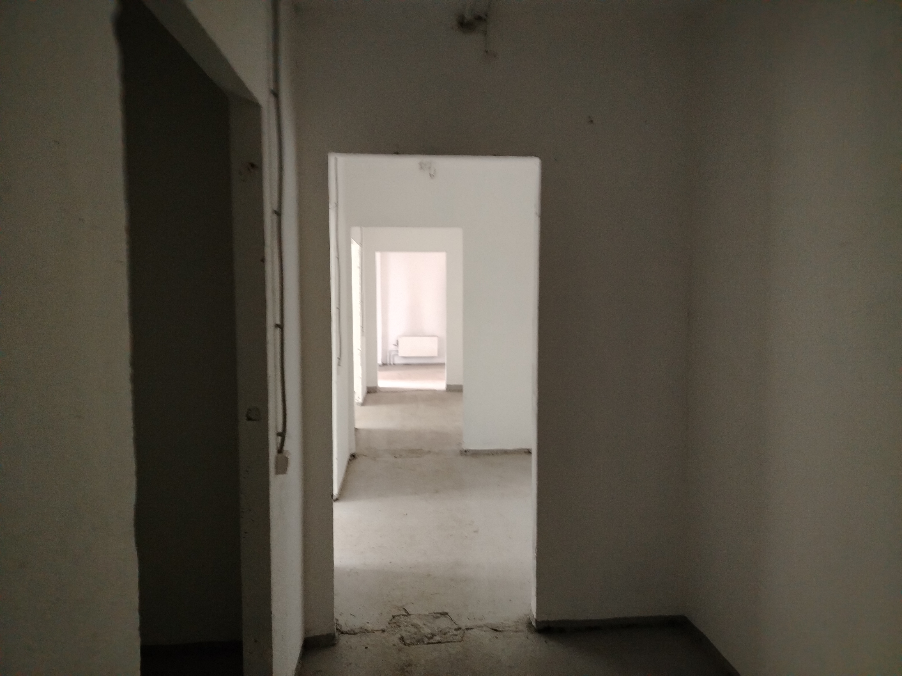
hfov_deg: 71.6
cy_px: 338
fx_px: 625
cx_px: 451
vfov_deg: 56.8
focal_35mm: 24
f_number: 1.75
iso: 2978
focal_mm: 5.25
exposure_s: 1/25
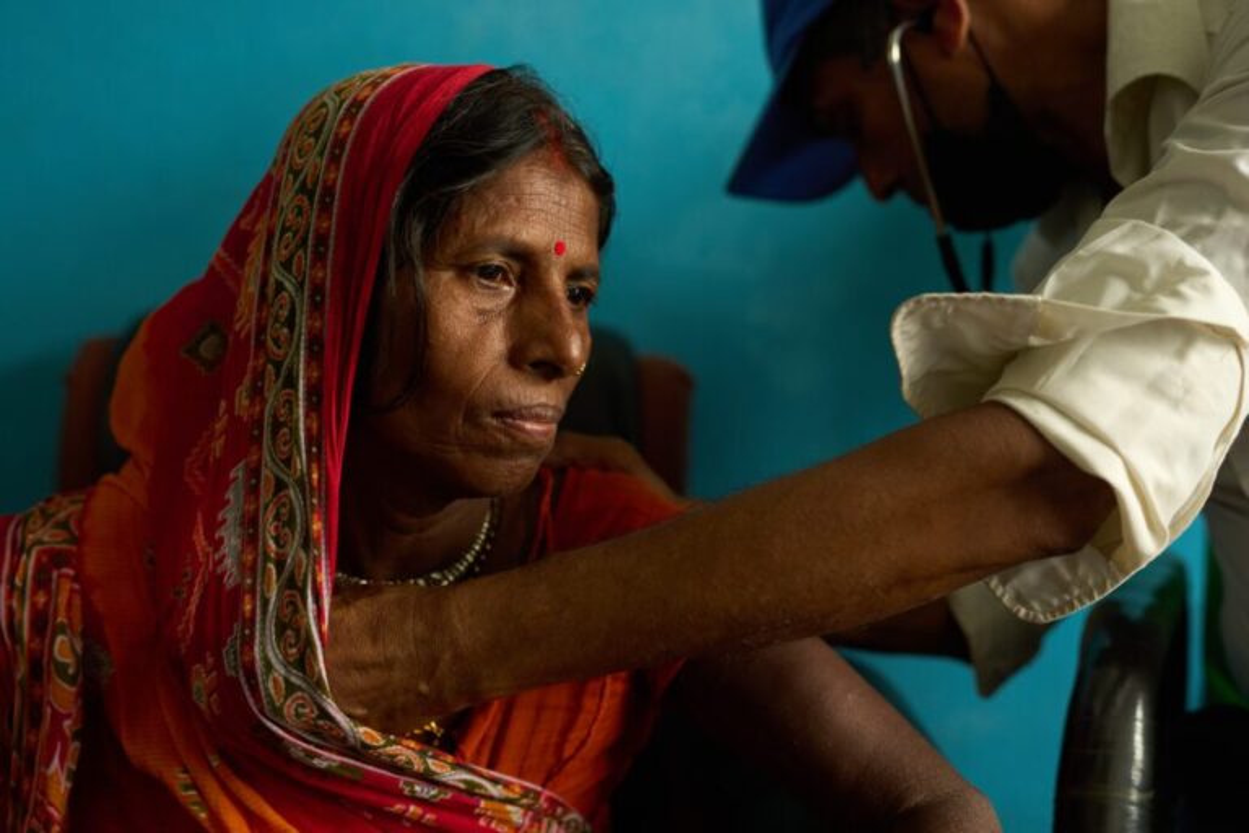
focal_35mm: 35
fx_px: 1214
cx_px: 624
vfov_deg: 37.9
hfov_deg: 54.4
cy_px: 416
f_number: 2.5
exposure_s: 1/100
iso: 1000
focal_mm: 35
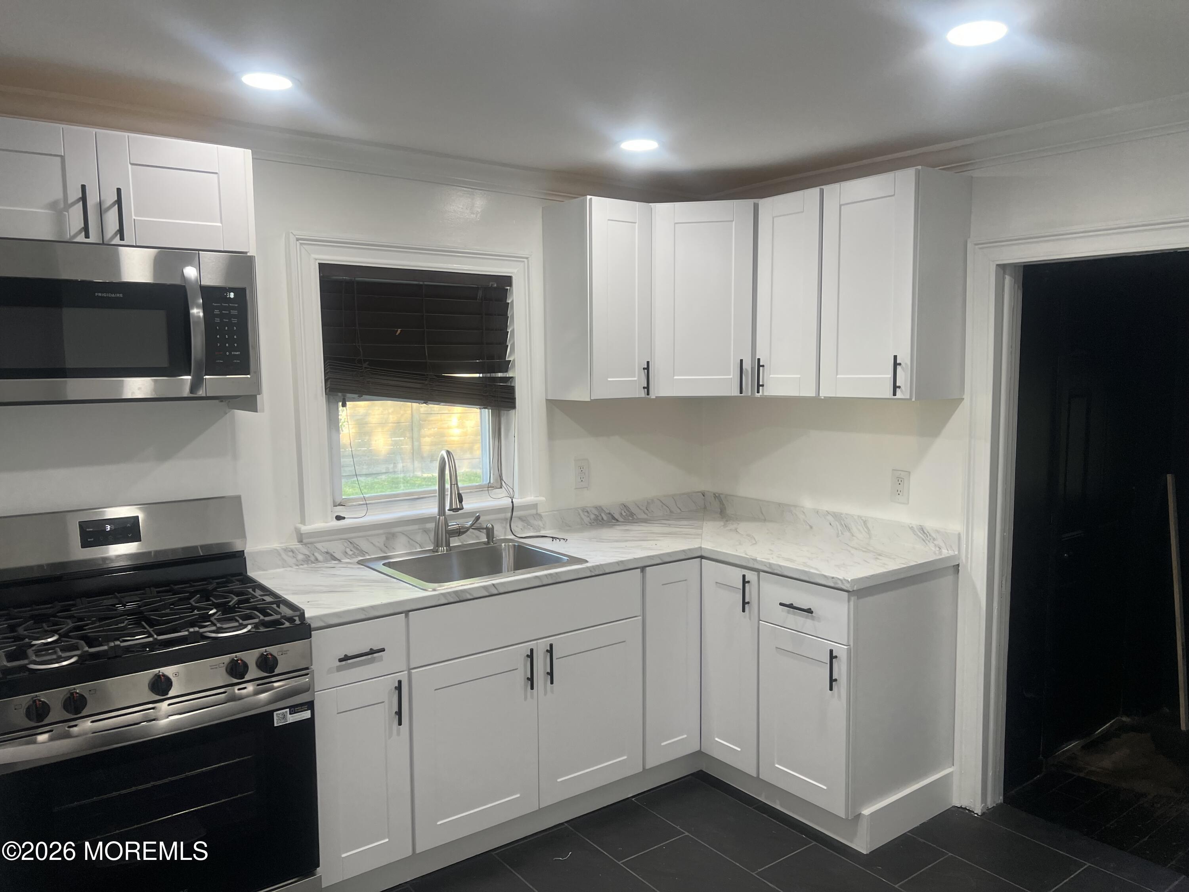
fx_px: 893
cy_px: 446
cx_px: 594
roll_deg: +0.4
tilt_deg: -5.0
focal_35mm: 26
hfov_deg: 67.3
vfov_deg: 53.1
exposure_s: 1/120
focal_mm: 5.7
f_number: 1.5
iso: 64
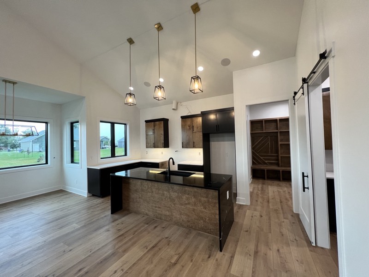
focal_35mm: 13
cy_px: 138
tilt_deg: +0.7
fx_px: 139
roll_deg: +1.7
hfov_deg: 106.2
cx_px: 184
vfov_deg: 89.9
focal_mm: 1.57
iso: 160
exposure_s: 1/60
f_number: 1.8
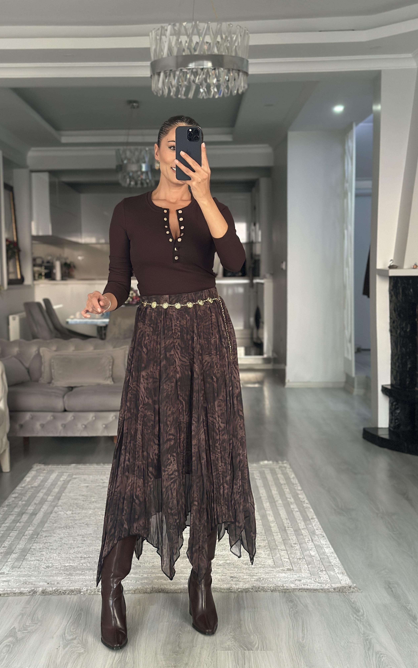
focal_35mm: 51
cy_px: 334
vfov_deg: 39.6
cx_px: 178
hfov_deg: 25.3
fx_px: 930
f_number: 1.78
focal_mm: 6.86
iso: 400
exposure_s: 1/44
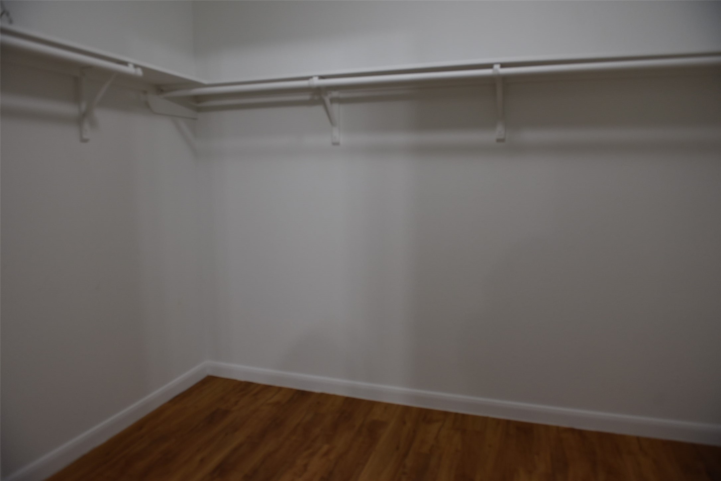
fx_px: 481
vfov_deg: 53.2
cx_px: 360
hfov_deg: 73.7
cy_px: 240
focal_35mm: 24
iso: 640
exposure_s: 1/60
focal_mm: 24
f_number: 4
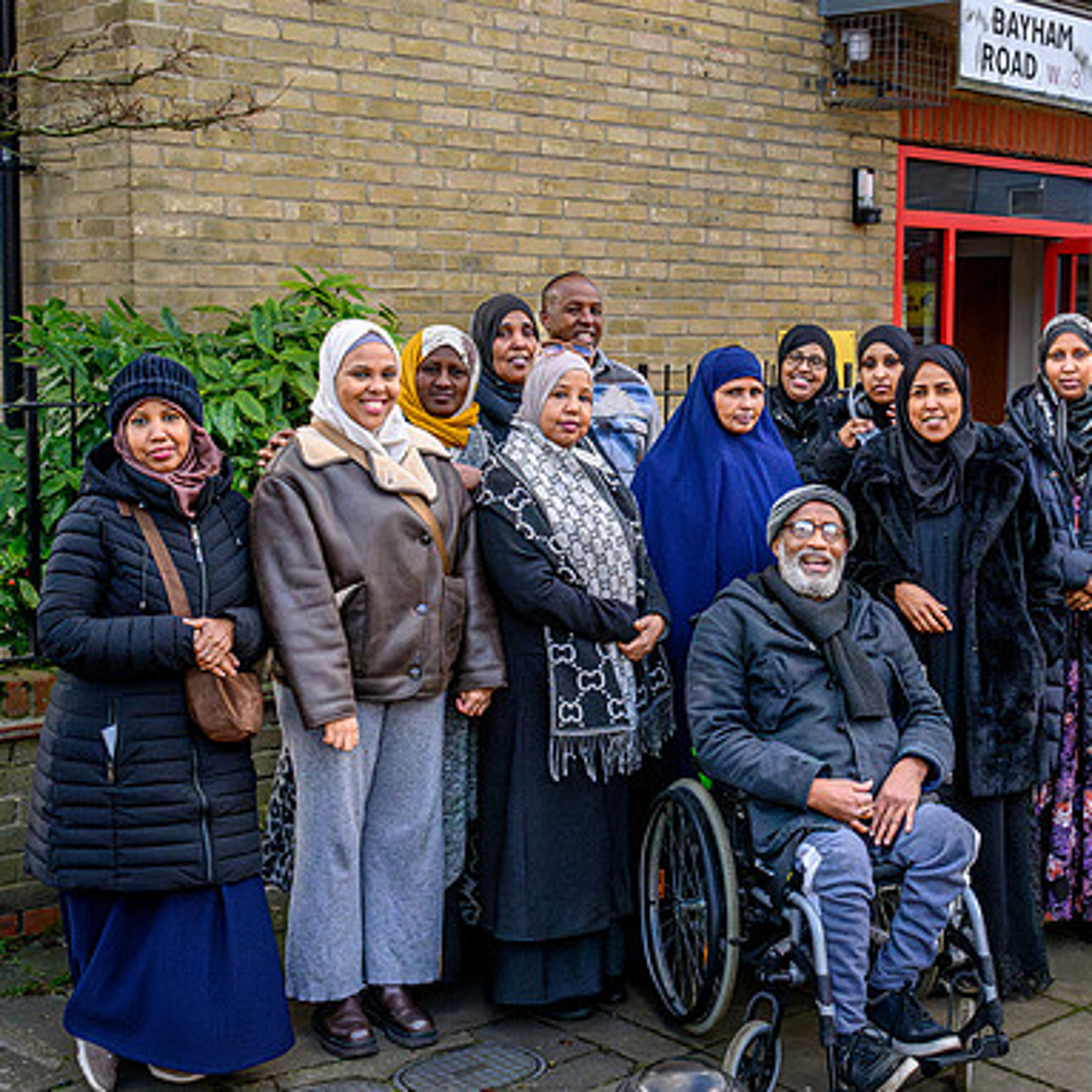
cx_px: 707
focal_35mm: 50
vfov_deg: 34.0
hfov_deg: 33.8
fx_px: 1785
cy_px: 507
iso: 8000
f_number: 13
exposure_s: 1/500
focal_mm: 35
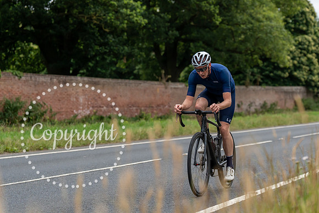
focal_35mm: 99
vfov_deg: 13.8
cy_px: 77
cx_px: 203
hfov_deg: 20.5
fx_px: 881
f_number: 3.2
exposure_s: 1/640
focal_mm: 78
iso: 1000
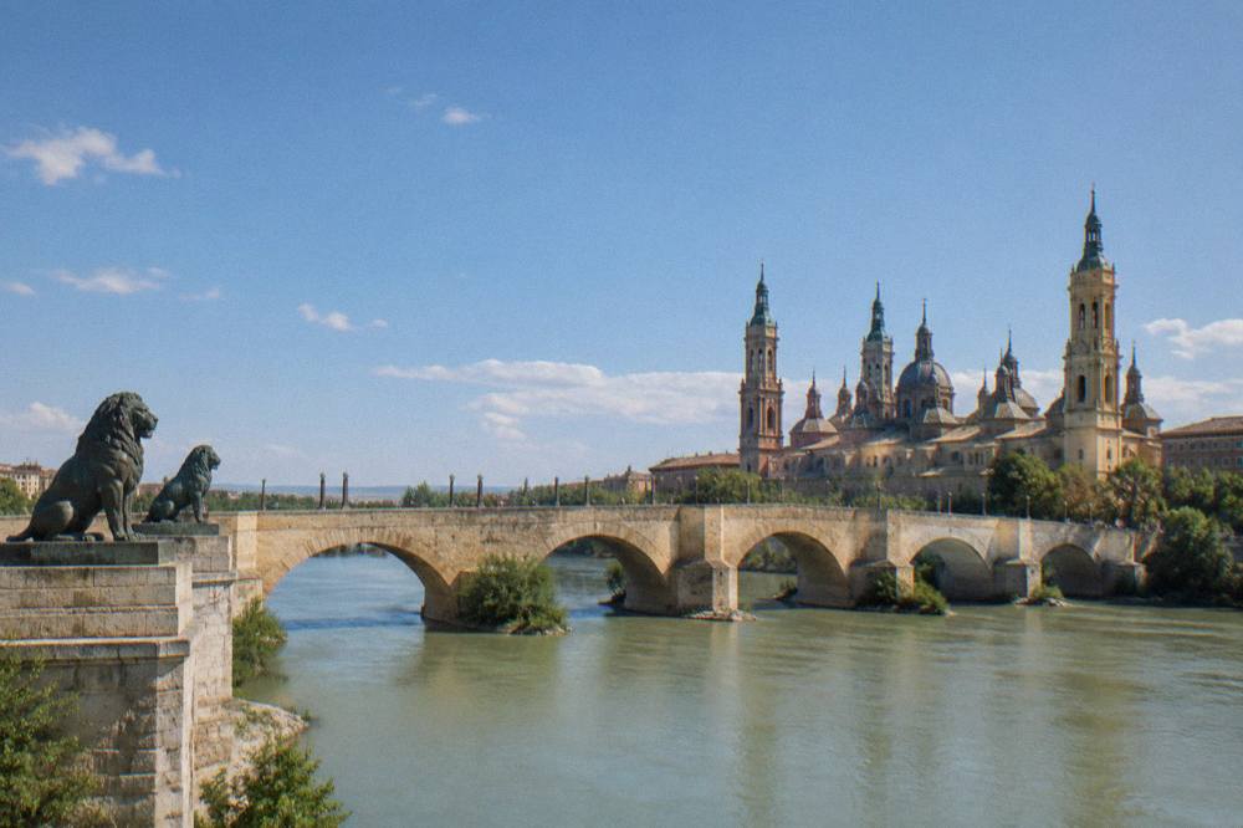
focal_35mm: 47
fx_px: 1622
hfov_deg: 41.9
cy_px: 414
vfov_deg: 28.6
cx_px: 622
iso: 320
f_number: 7.1
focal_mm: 47
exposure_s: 1/1000
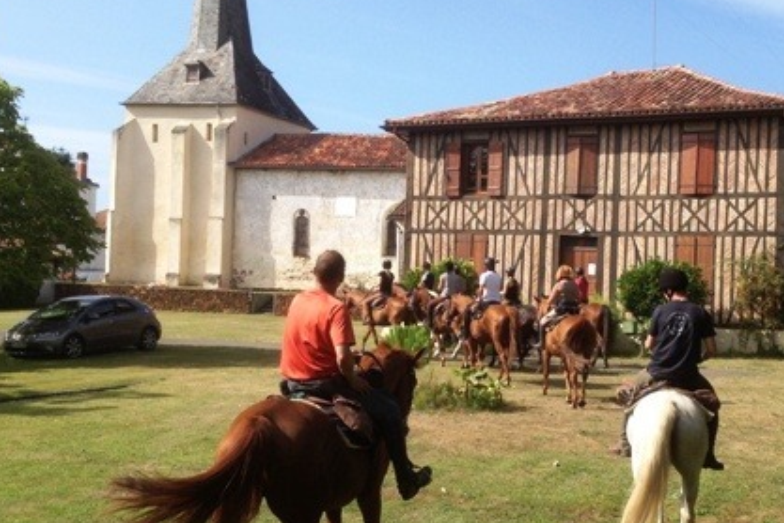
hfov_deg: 34.8
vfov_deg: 23.7
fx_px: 1241
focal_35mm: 57
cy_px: 312
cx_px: 507
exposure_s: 1/1416
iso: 64
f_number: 2.4
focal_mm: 4.28
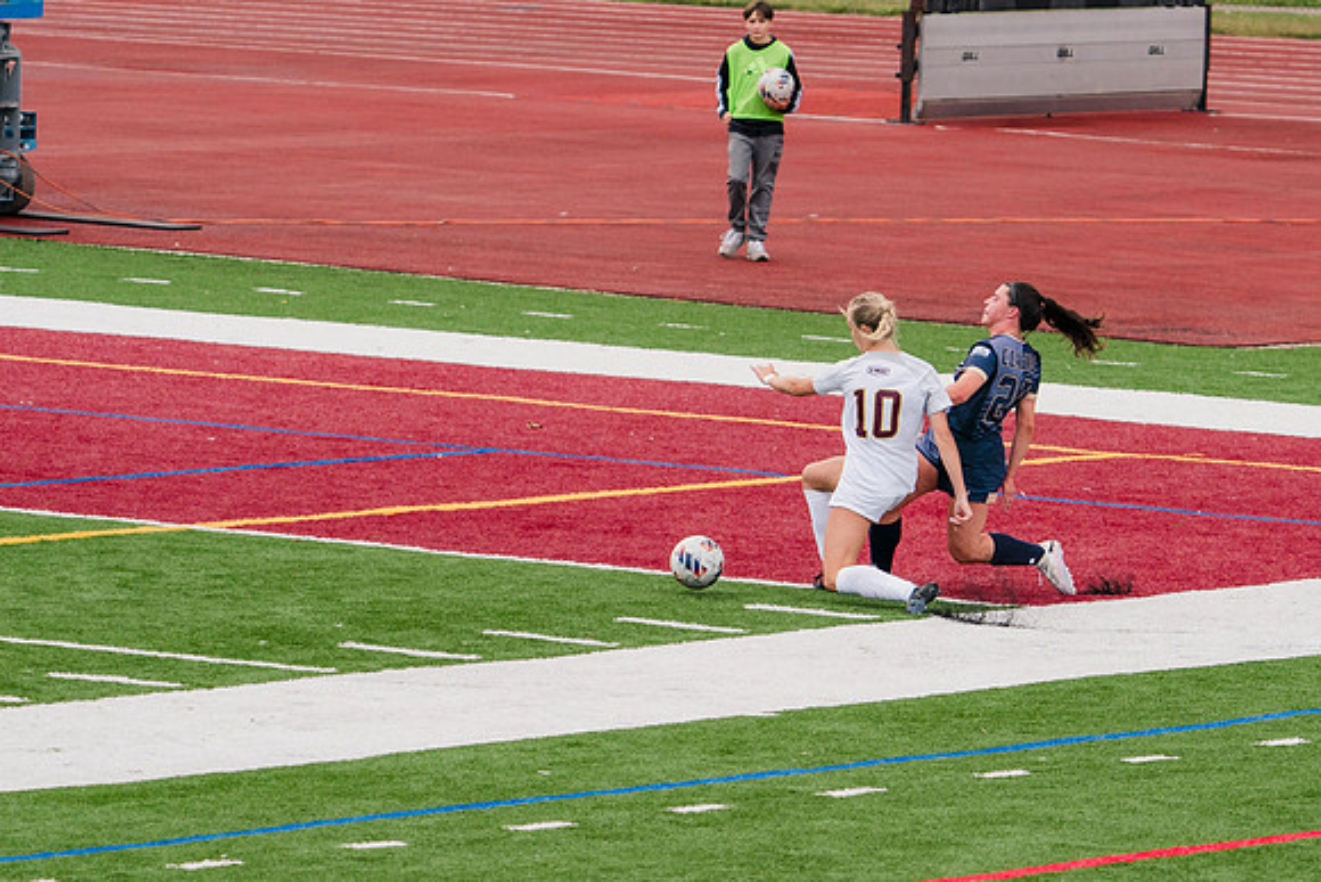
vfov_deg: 4.3
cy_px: 489
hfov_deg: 6.4
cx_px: 815
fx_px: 11779
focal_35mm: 321
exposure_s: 1/1600
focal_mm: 200
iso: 640
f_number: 5.6
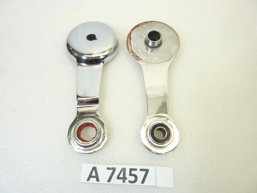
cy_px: 96
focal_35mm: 25
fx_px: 186
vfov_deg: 54.9
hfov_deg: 69.4
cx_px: 128
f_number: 3.3
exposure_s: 1/25
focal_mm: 4.1
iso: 80
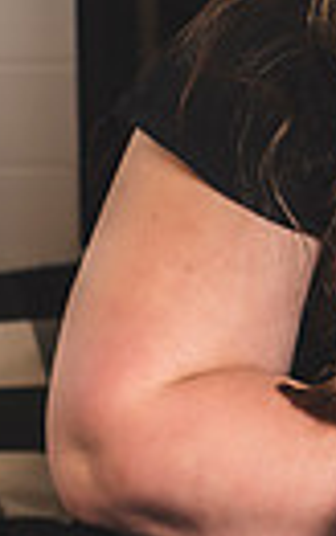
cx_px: 1074
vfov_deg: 9.0
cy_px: 88
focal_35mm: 232
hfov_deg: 5.3
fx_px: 3395
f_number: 2.8
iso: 200
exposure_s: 1/125
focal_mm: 50
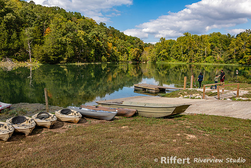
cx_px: 126
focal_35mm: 28
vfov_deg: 46.4
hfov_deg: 65.5
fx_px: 195
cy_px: 84
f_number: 5
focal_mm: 28
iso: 64
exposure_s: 1/200
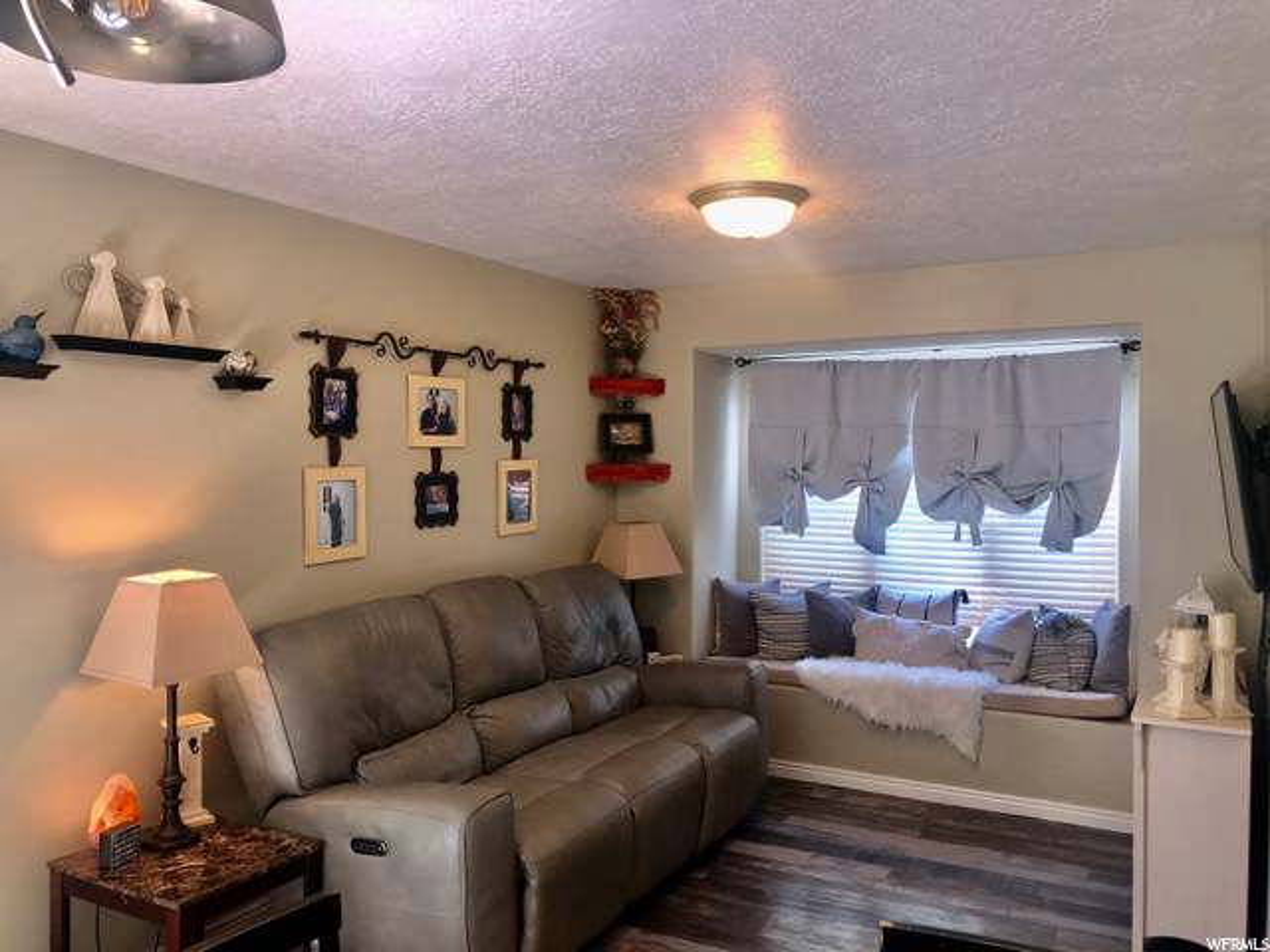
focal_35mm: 28
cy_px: 476
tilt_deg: -0.5
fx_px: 1027
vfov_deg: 49.7
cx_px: 635
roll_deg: +0.6
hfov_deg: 63.4
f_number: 1.8
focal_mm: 4
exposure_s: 1/120
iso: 32
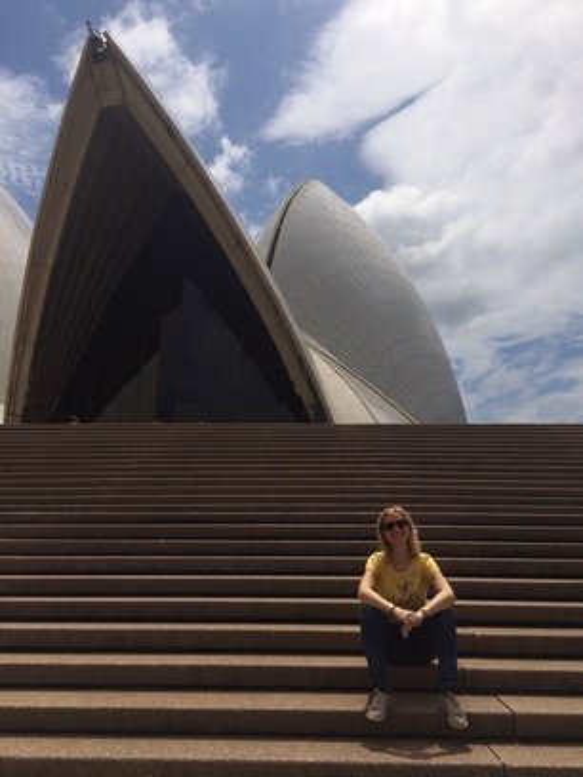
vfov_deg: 61.7
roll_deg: +0.9
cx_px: 292
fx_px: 651
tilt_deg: +11.2
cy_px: 388
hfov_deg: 48.2
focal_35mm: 29
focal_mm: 4.15
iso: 40
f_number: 2.2
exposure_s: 1/10309
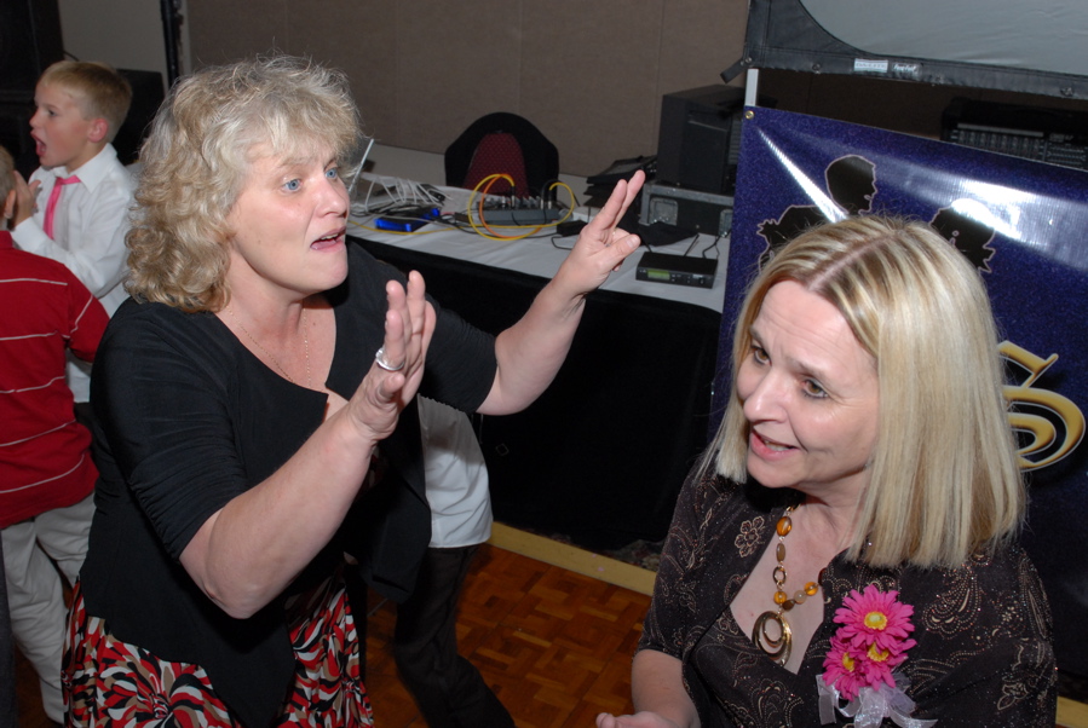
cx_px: 544
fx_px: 1089
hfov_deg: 53.1
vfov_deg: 37.0
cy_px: 364
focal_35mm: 36
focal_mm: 24
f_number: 5.6
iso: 400
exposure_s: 1/60
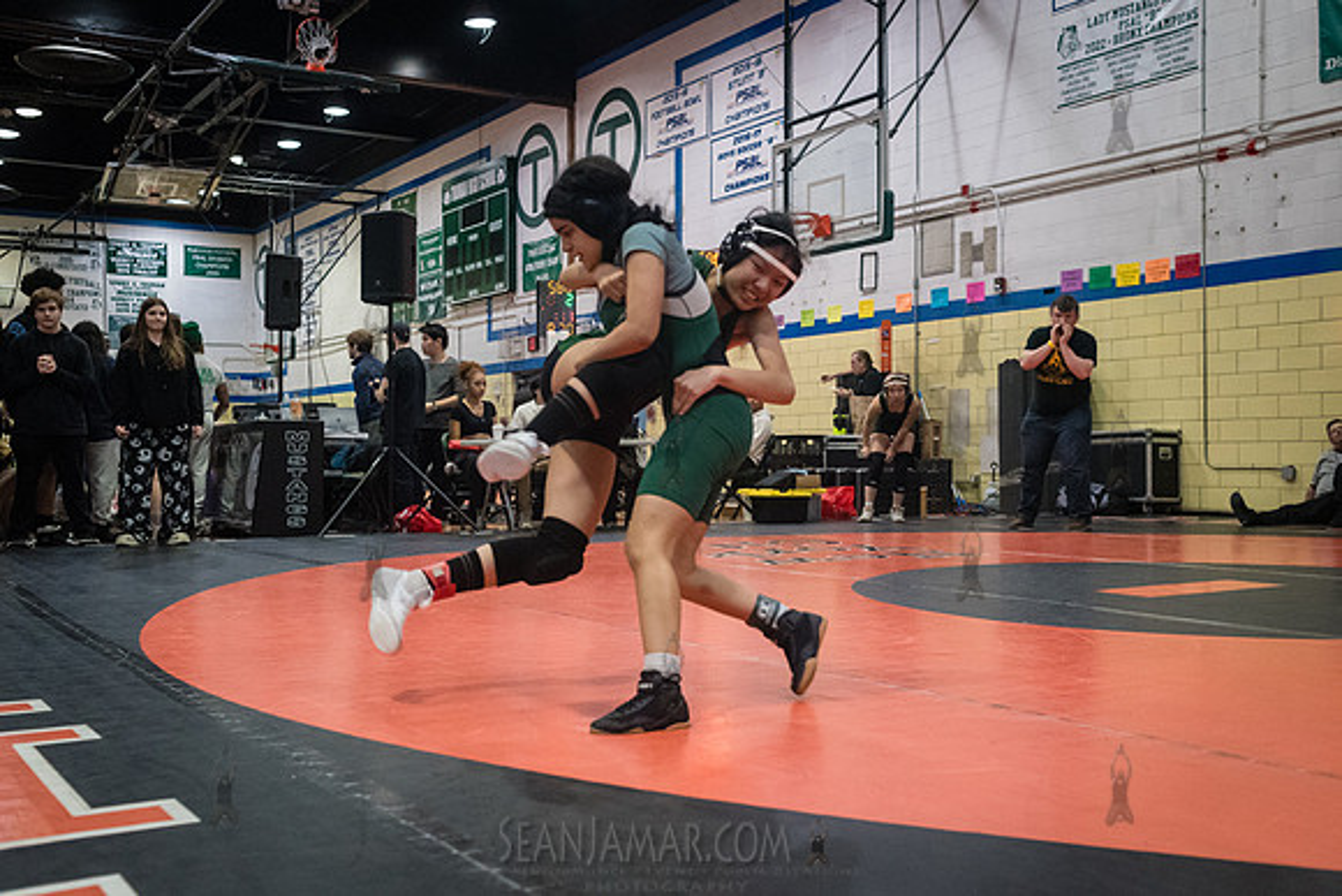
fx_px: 1392
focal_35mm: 37
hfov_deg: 51.5
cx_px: 671
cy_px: 448
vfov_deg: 35.7
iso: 8000
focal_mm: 35
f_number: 4
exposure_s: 1/400
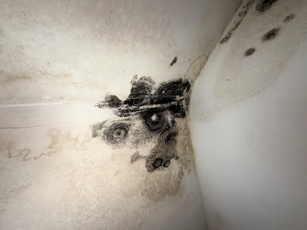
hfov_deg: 102.1
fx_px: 124
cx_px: 154
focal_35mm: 14
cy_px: 115
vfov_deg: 85.7
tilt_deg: +2.9
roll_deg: +10.4
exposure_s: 1/108
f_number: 2.2
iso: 40
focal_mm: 2.22
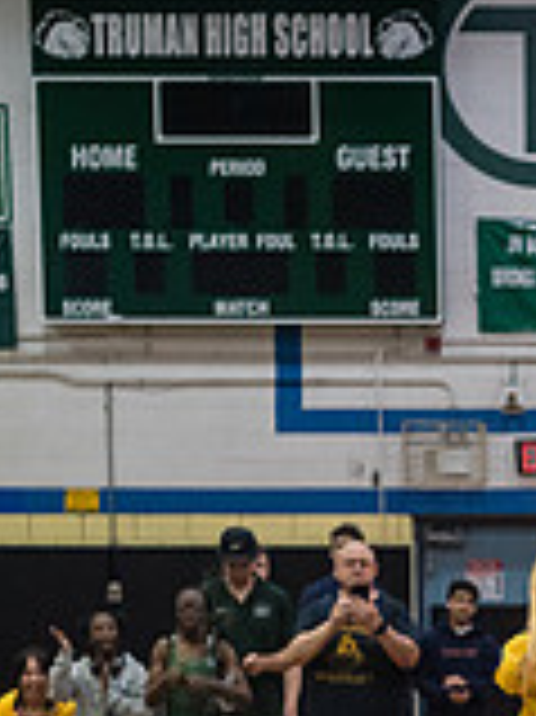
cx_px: 793
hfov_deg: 11.1
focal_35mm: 129
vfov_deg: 14.8
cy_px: 853
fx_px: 2667
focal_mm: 35
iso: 5000
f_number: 3.2
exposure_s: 1/500
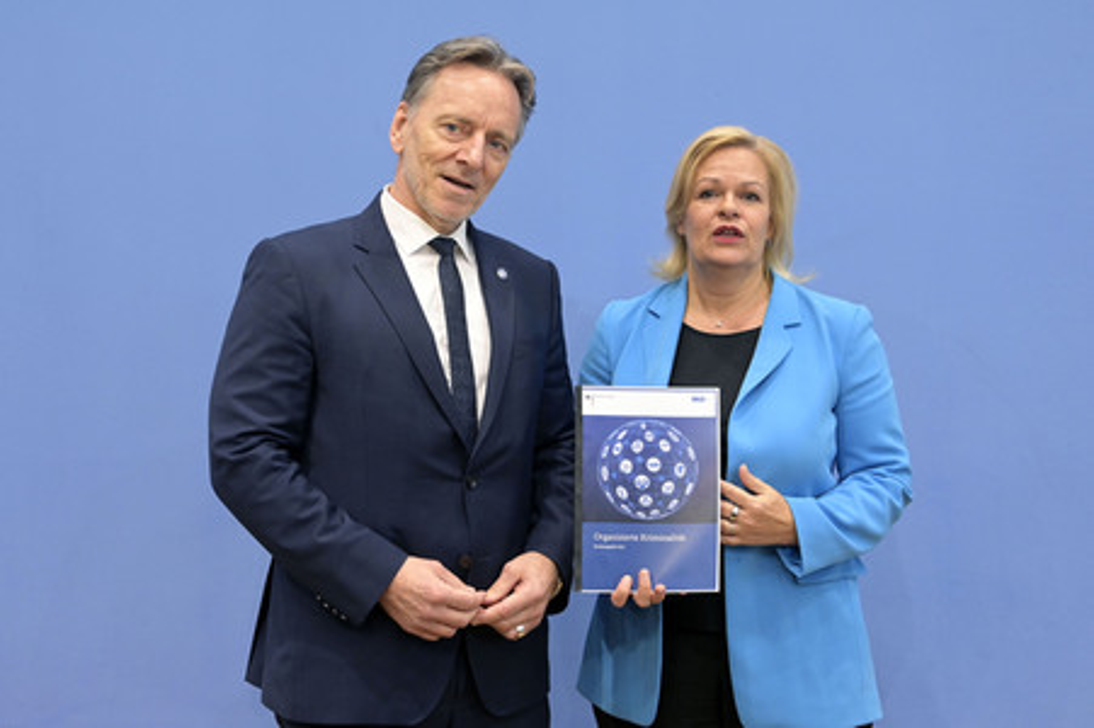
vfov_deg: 30.5
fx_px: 1336
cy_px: 364
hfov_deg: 44.5
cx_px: 547
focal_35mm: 44
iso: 5000
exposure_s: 1/320
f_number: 5.6
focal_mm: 44
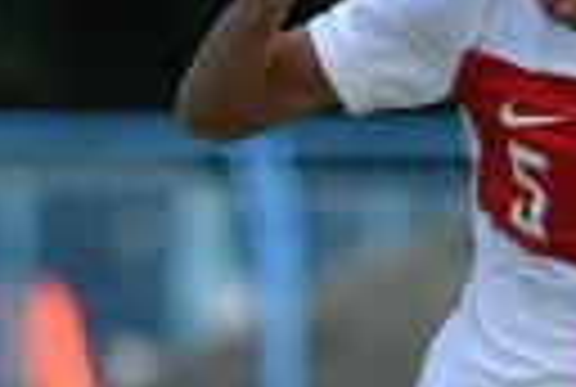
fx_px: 27552
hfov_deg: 1.2
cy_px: 560
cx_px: 248
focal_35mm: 1718
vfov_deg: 0.8
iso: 320
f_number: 5
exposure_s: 1/1250
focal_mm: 290
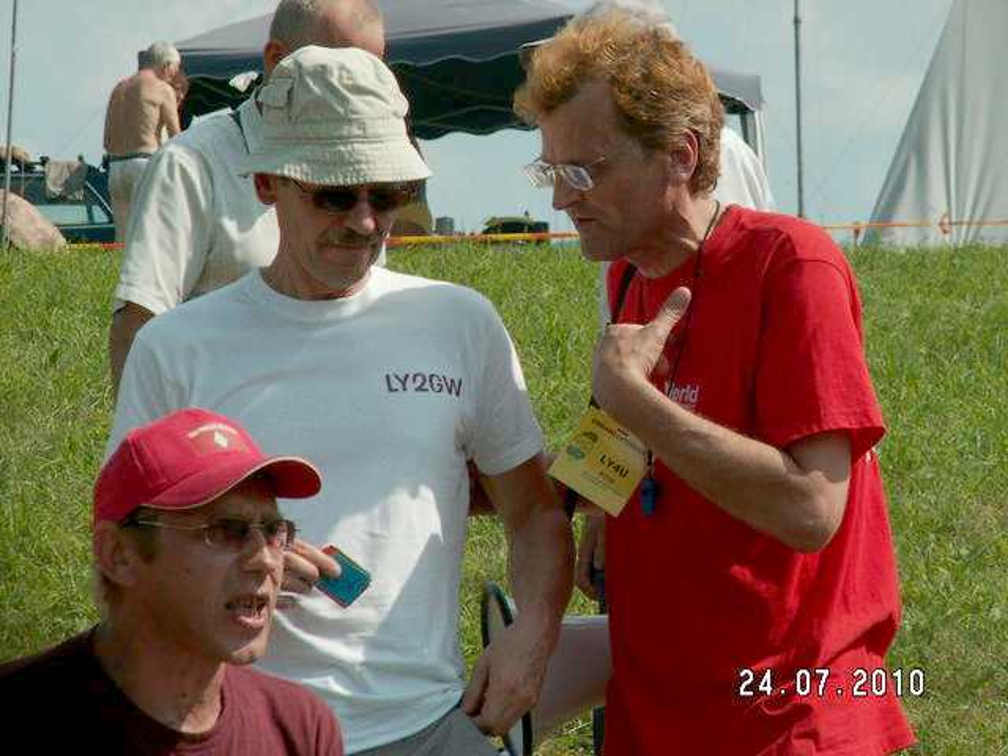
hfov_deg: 9.7
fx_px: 5911
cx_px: 504
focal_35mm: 203
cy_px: 378
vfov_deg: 7.3
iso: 50
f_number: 6.3
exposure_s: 1/500
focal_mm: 33.3
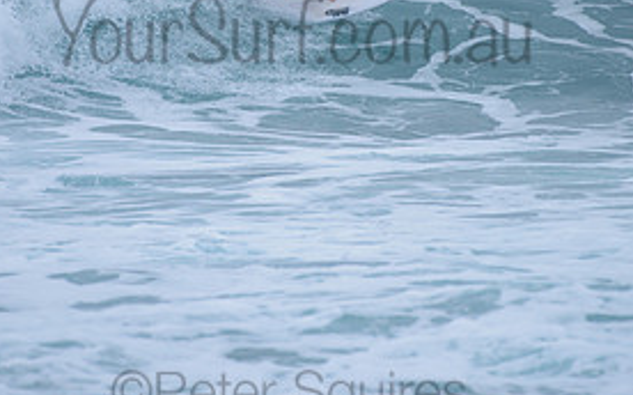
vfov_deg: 1.2
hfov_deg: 2.0
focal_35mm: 1073
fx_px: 18496
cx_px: 289
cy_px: 10
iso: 280
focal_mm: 500
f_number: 5.6
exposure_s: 1/2000
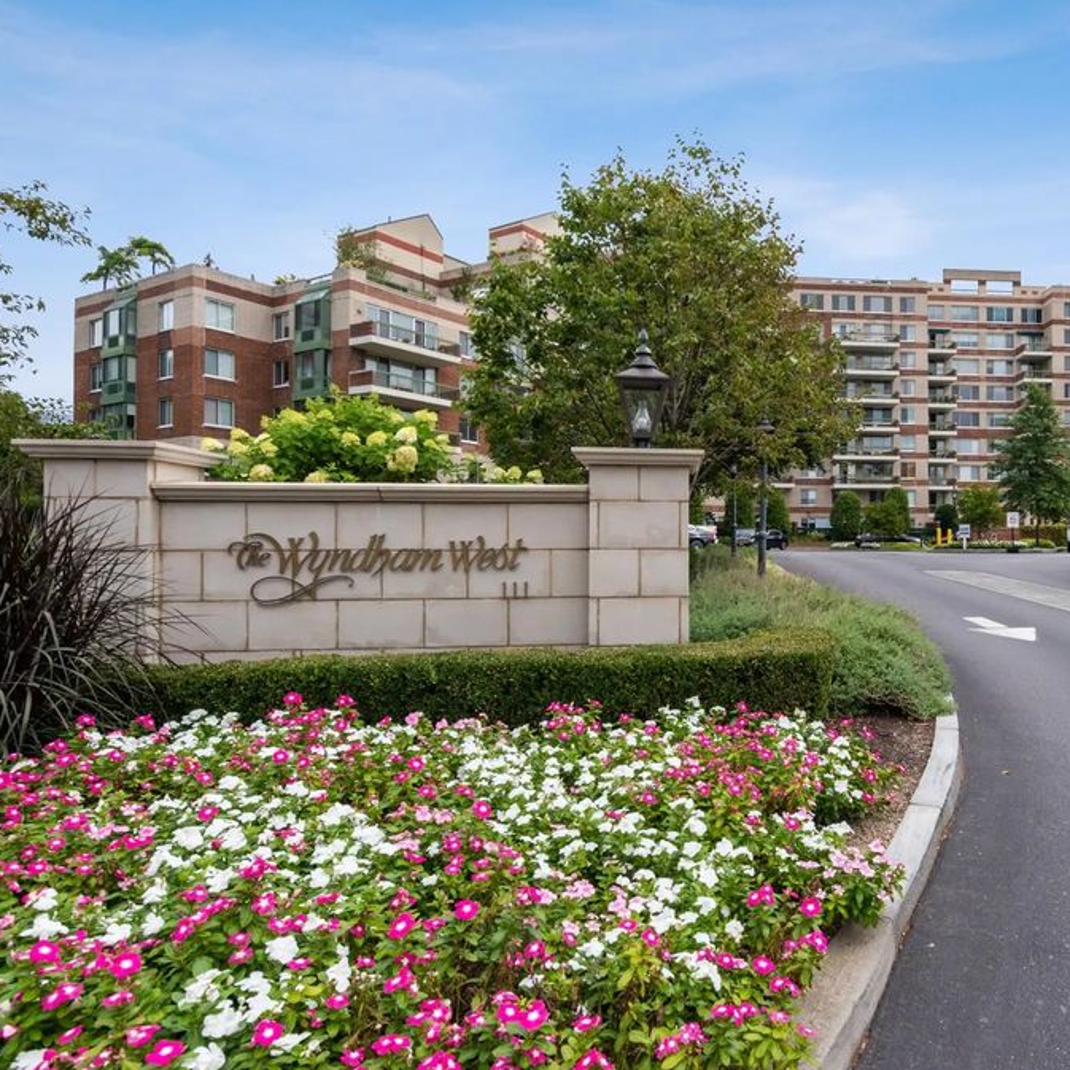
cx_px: 766
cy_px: 530
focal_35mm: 22
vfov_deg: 69.6
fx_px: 769
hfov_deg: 66.4
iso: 400
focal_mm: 17
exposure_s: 1/640
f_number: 11
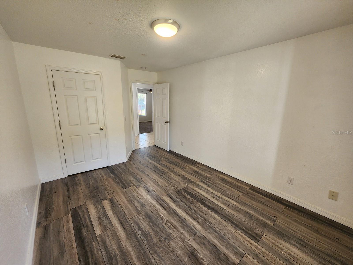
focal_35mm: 13
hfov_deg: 106.2
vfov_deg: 89.9
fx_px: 133
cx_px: 176
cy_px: 132
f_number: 2.2
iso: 160
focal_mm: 2.2
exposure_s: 1/60
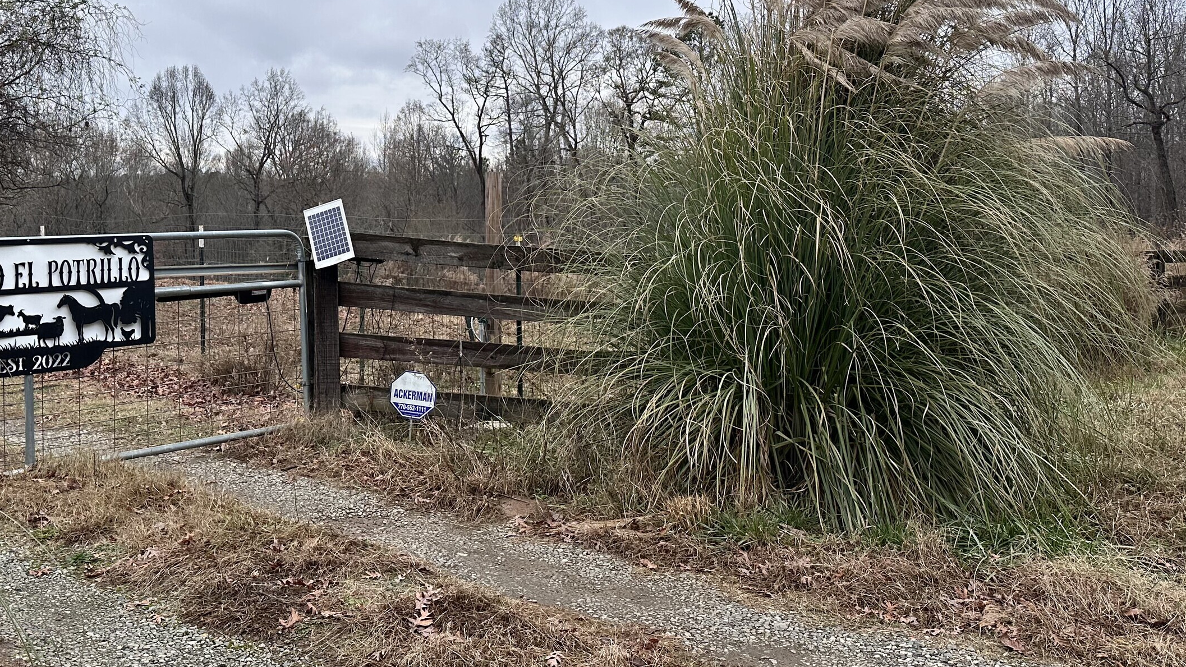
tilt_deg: +1.6
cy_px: 180
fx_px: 1195
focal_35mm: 38
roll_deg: -0.3
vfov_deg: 30.7
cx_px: 465
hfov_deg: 52.4
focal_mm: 6.86
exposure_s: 1/1107
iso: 80
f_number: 1.78
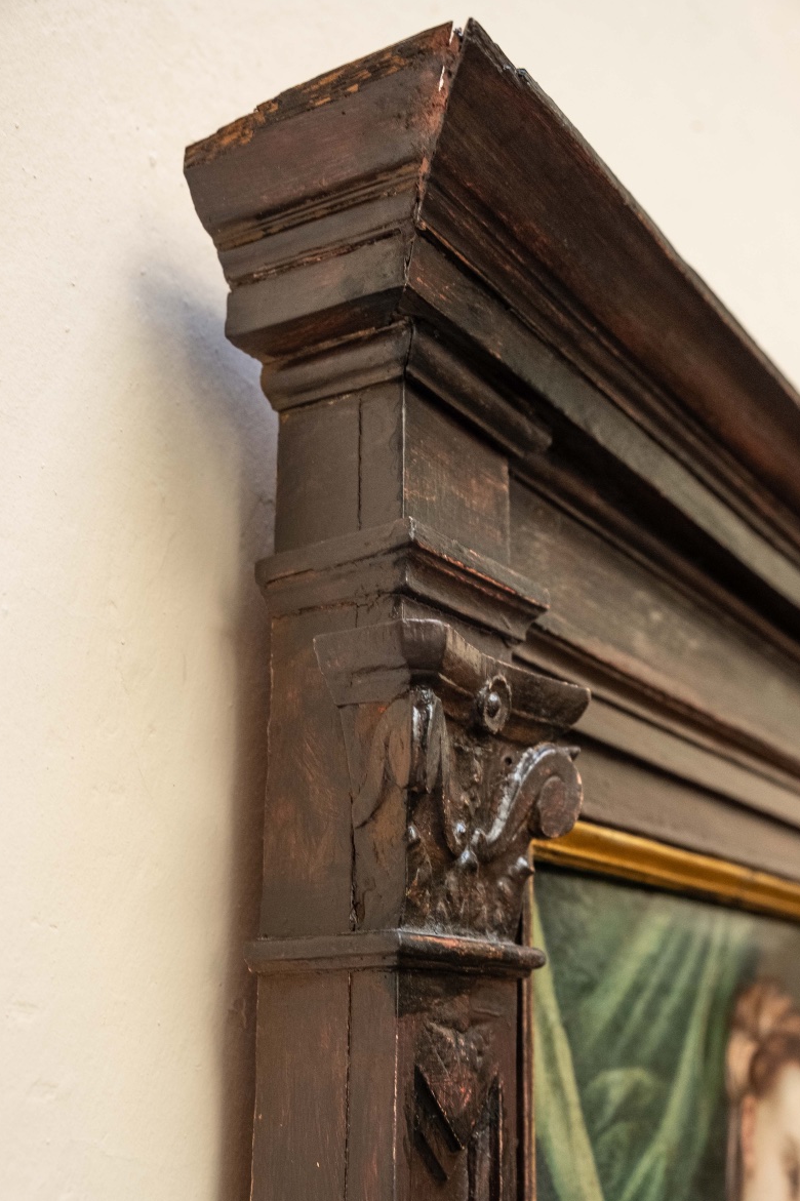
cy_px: 614
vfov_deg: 47.4
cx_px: 403
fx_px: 1367
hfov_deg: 32.6
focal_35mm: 41
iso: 1600
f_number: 4
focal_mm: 26.5
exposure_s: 1/60
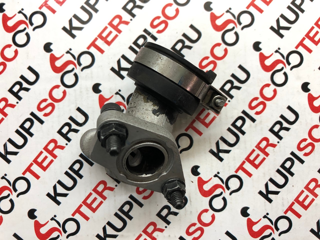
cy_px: 120
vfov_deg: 49.7
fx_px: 259
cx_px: 160
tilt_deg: -74.5
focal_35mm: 28
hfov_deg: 63.4
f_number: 1.8
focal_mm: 3.99
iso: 40
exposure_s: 1/33
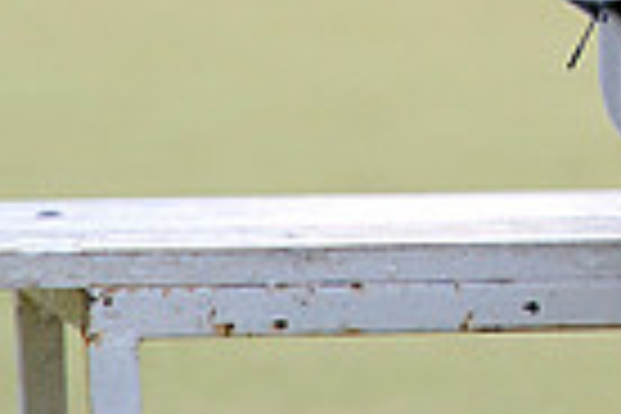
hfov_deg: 2.5
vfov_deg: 1.6
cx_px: 1125
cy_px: -389
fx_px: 14472
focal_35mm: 839
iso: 2500
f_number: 4
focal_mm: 200
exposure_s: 1/500
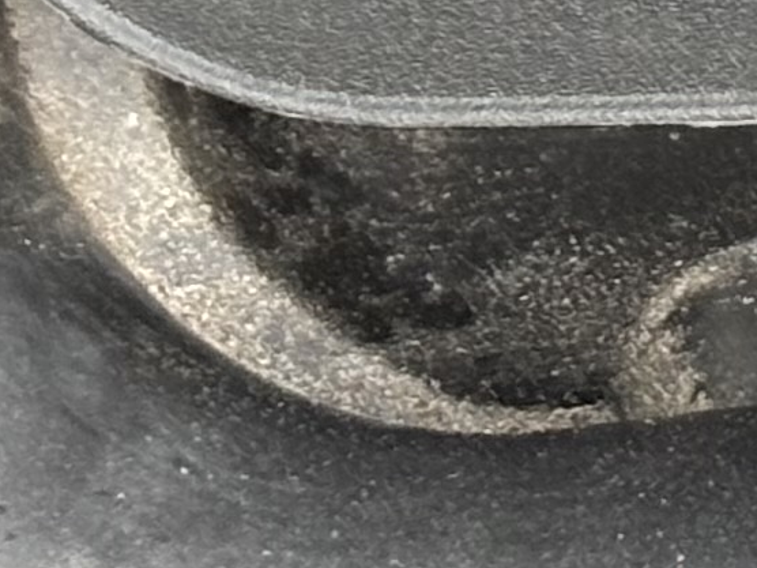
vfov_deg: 3.9
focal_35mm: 377
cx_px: 1824
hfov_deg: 5.1
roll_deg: +5.1
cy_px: -824
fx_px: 8244
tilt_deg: -43.2
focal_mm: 5.96
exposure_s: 1/40
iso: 160
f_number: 1.6
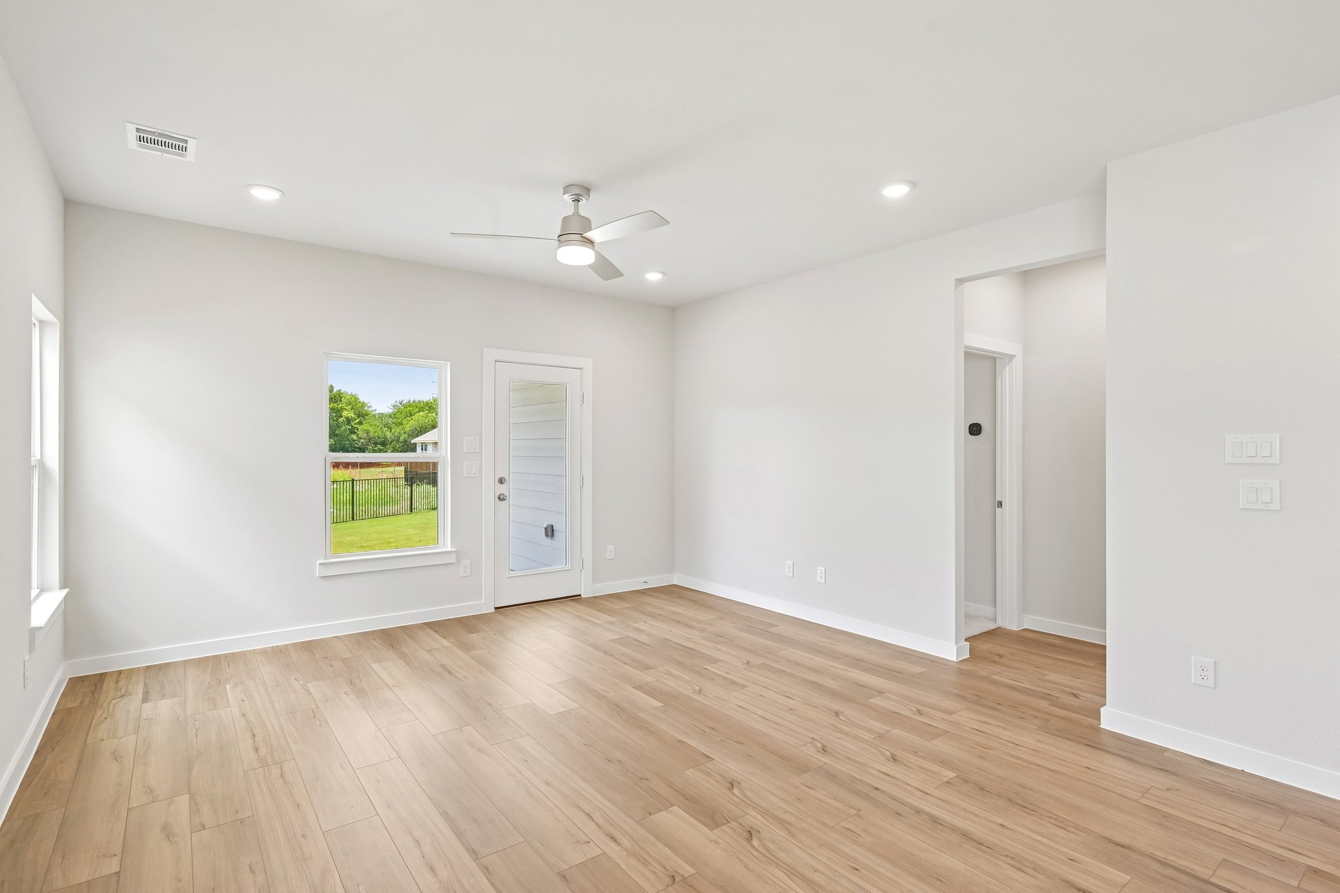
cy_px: 446
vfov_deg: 72.0
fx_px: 614
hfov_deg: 95.0
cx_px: 670
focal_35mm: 16
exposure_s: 1/100
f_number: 8
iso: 400
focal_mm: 16.5
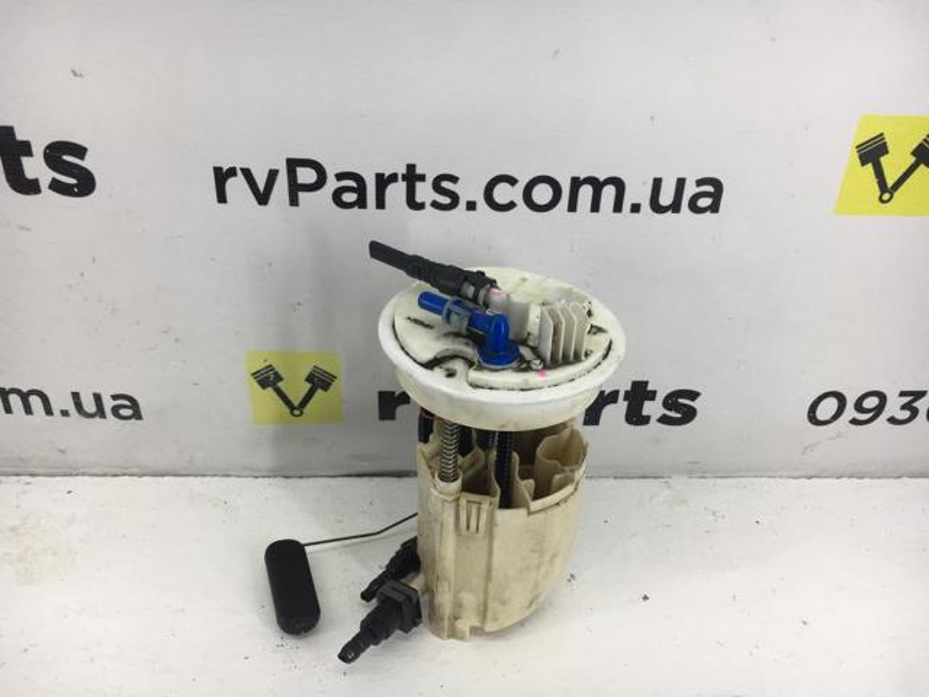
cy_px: 348
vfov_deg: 48.2
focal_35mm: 29
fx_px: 778
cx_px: 464
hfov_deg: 61.7
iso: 40
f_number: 2.2
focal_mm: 4.15
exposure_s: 1/100
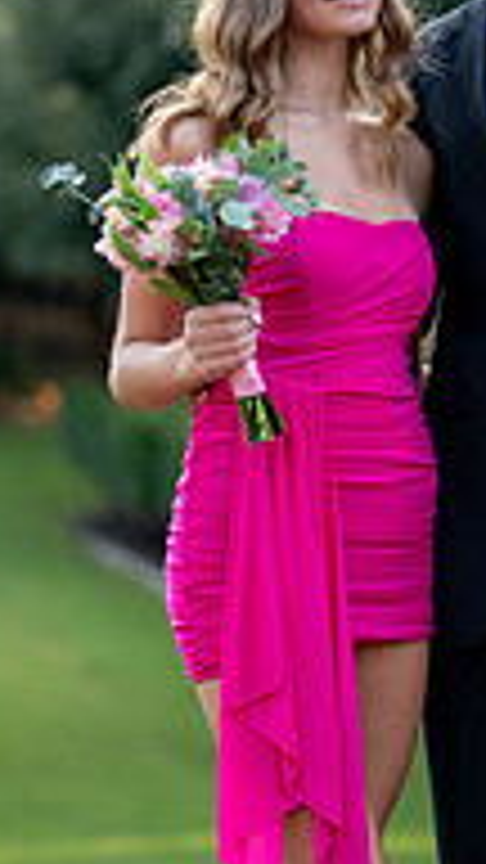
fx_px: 4261
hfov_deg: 6.5
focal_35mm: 186
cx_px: 620
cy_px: 437
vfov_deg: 11.6
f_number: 1.2
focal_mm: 50
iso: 200
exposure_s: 1/2500
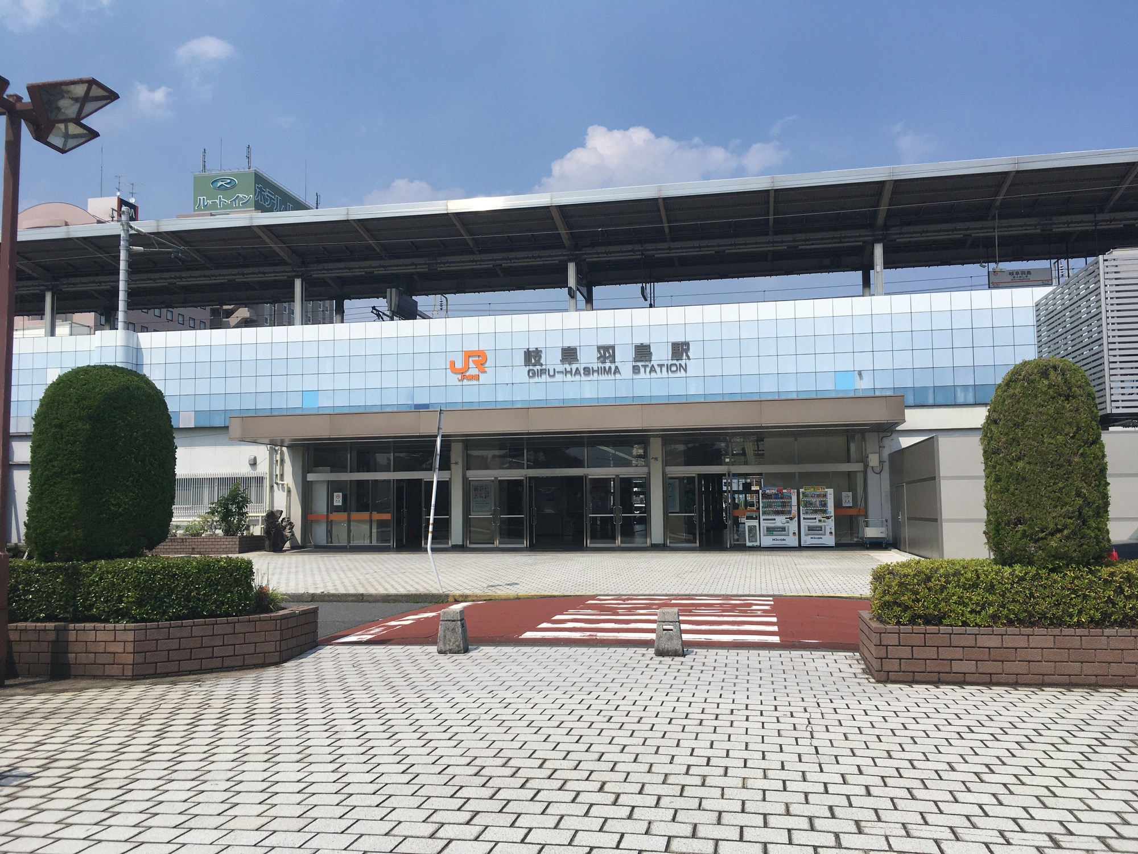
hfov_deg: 61.7
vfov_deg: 48.2
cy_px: 427
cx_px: 569
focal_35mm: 29
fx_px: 953
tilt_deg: +3.7
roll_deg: +0.0
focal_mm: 4.15
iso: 25
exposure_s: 1/2849
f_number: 2.2
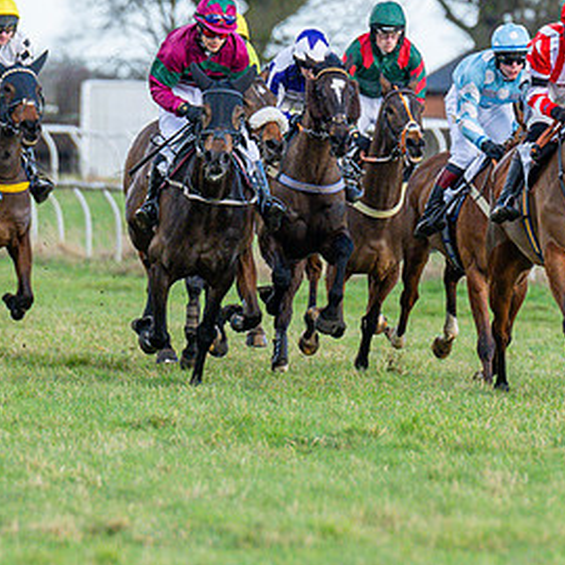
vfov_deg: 2.6
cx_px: 578
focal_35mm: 685
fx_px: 12649
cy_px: 166
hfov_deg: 2.6
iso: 640
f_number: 4
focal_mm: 200
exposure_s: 1/2500
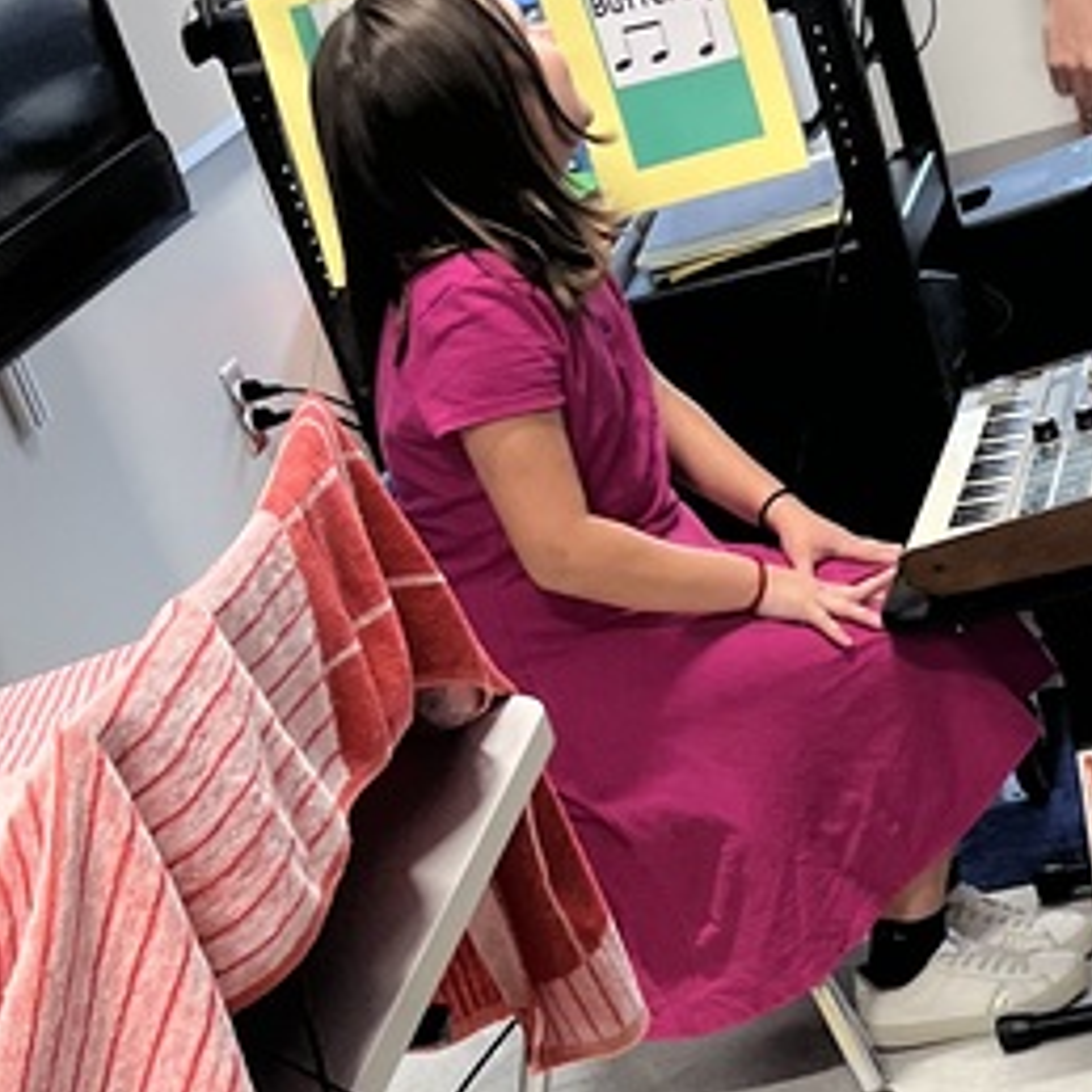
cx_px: 1210
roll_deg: +16.0
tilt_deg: -31.9
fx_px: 3248
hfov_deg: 18.4
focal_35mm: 91
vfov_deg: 17.9
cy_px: 1412
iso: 80
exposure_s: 1/60
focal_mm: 5.1
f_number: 1.6
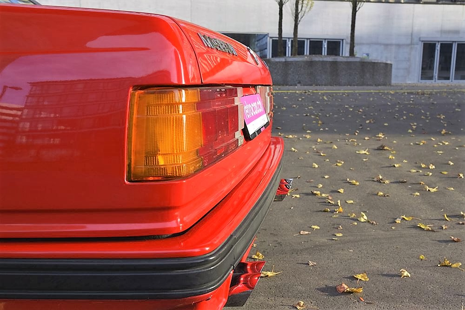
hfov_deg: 55.8
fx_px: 439
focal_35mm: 34
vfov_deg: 38.9
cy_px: 155
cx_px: 232
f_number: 9
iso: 320
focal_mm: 34
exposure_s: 1/160
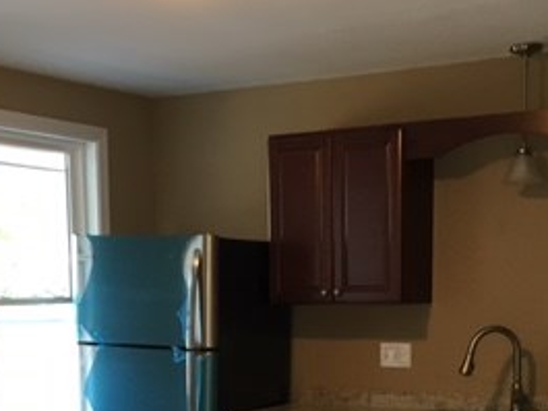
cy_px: 456
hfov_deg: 27.8
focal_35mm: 70
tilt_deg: -8.6
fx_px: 1109
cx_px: 269
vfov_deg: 20.1
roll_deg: +0.3
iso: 80
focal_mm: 4.15
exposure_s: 1/30
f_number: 2.2
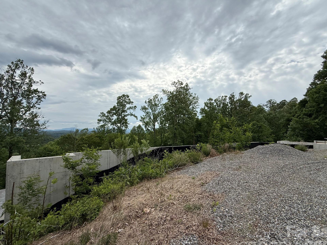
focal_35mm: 15
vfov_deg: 81.7
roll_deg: +0.3
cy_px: 128
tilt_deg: +2.1
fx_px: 142
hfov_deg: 98.2
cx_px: 166
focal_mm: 2.22
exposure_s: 1/2611
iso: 64
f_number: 2.2
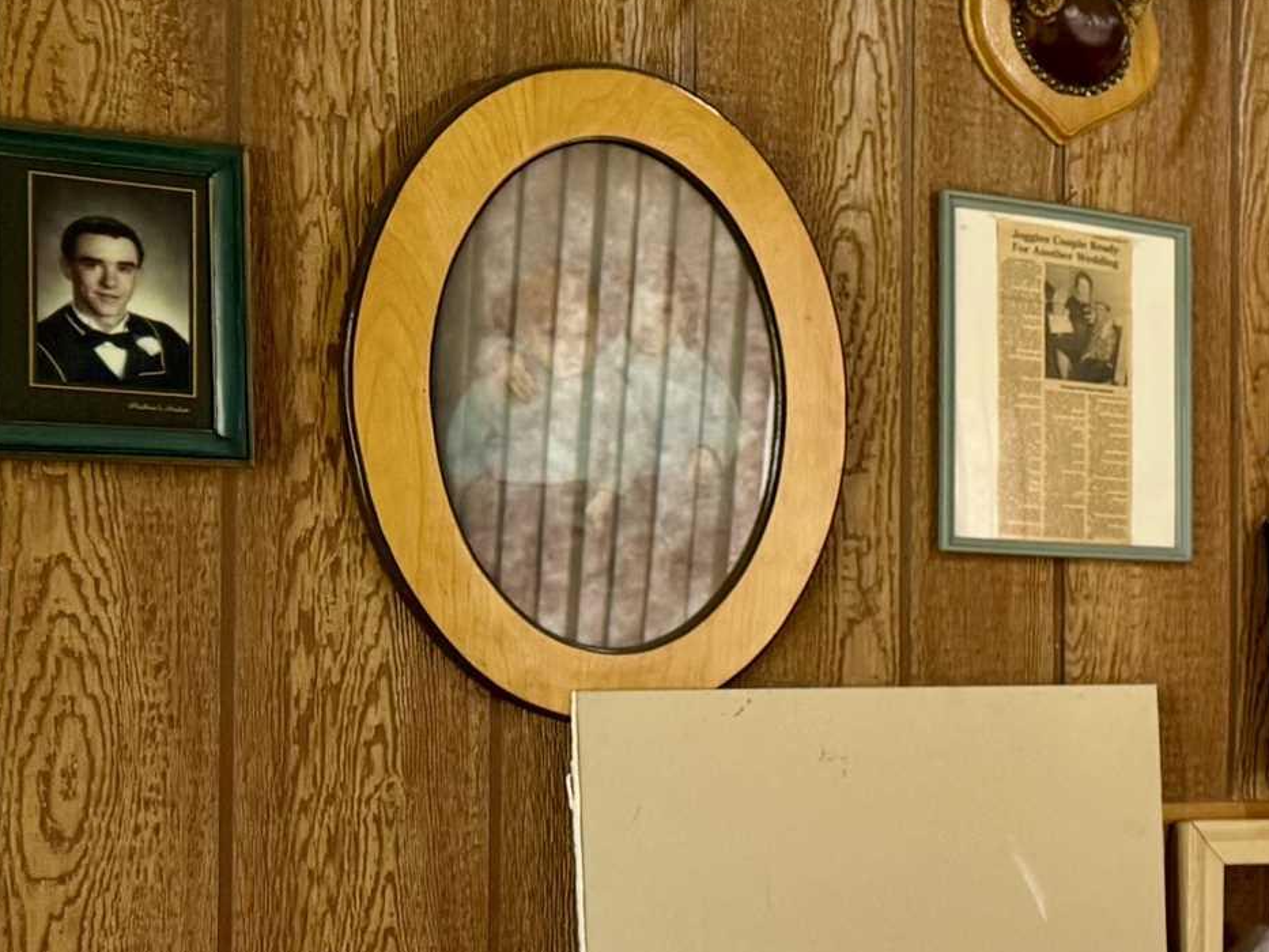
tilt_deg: +0.0
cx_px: 2059
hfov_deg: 20.2
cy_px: 700
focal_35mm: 79
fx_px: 2896
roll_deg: -0.5
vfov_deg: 18.6
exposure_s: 1/60
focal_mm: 6.76
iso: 125
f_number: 1.78
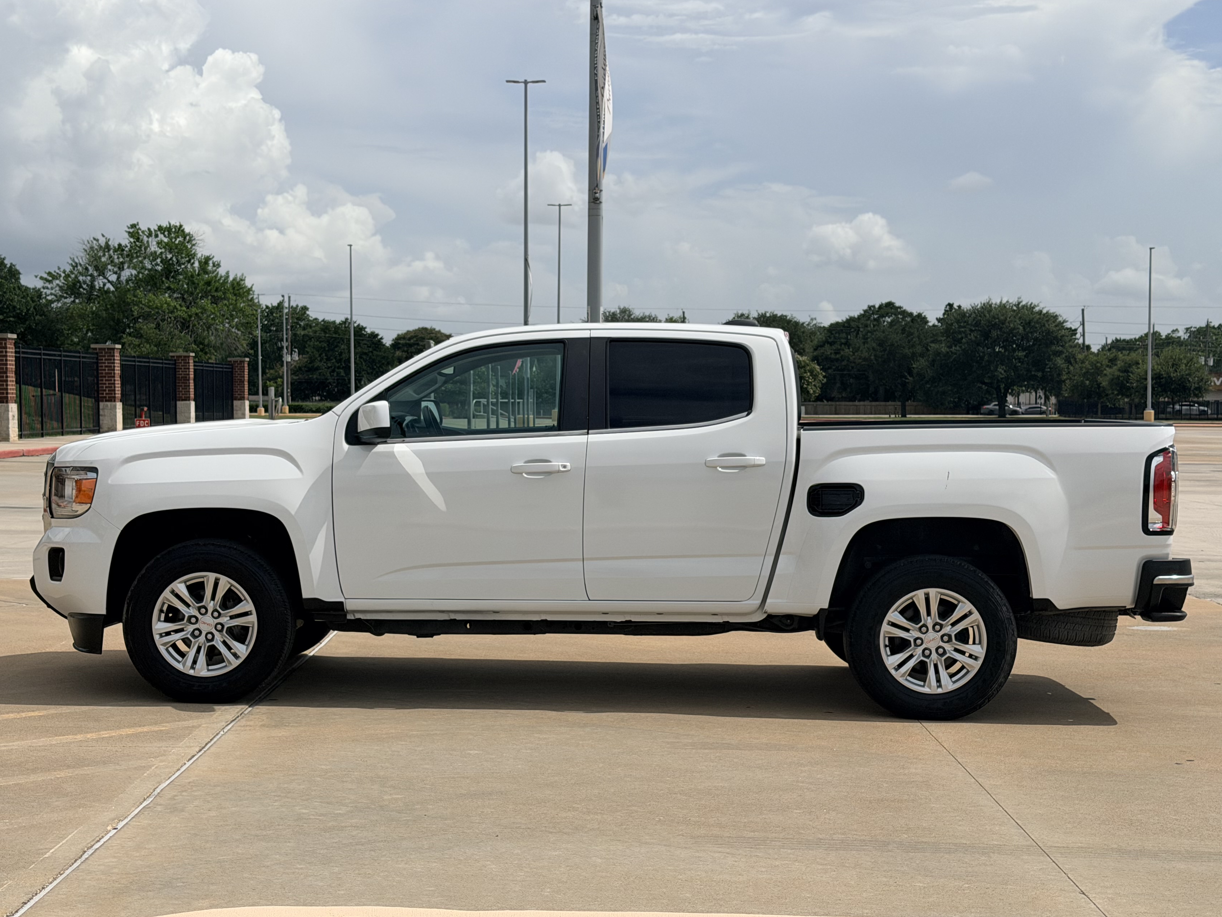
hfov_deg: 33.8
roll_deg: +0.3
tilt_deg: -2.8
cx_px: 586
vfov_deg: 25.7
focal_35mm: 57
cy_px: 483
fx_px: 2012
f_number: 1.78
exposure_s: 1/11364
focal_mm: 6.76
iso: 80
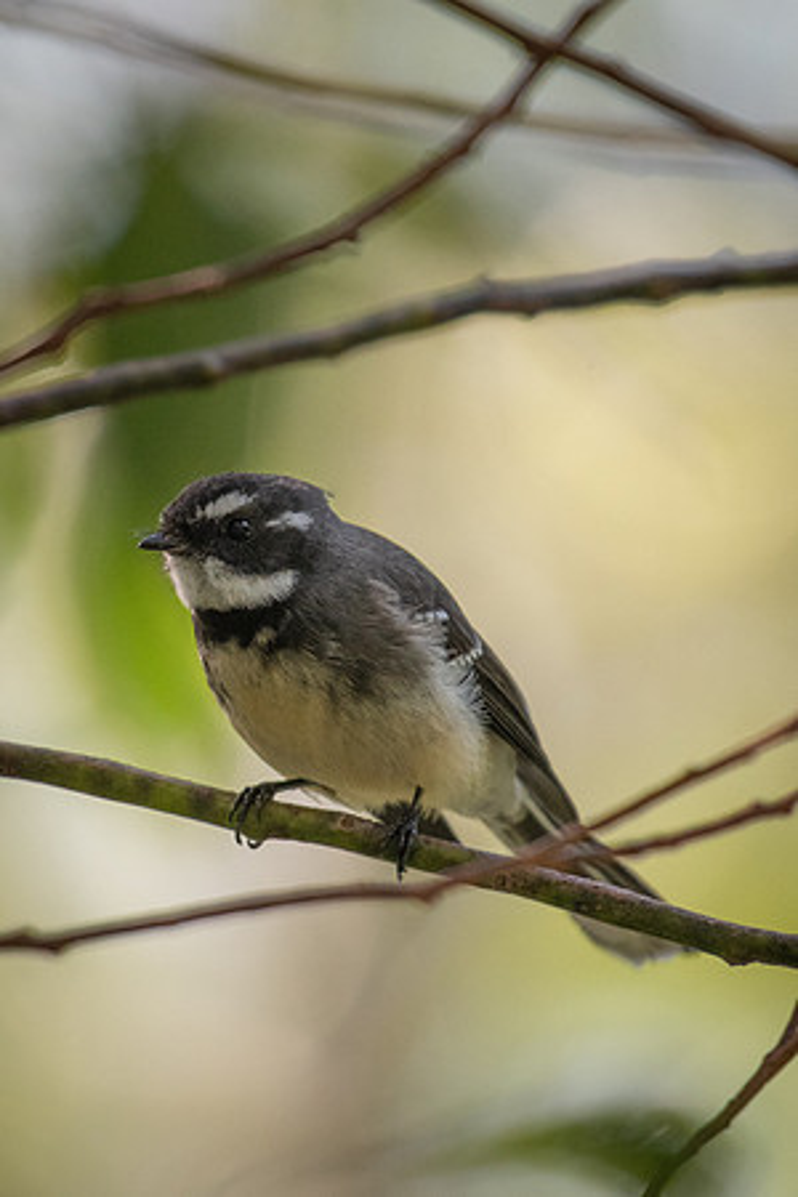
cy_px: 523
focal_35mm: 1001
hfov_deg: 1.4
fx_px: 33293
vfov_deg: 2.1
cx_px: 272
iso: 1250
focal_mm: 500
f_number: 5.6
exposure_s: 1/1600
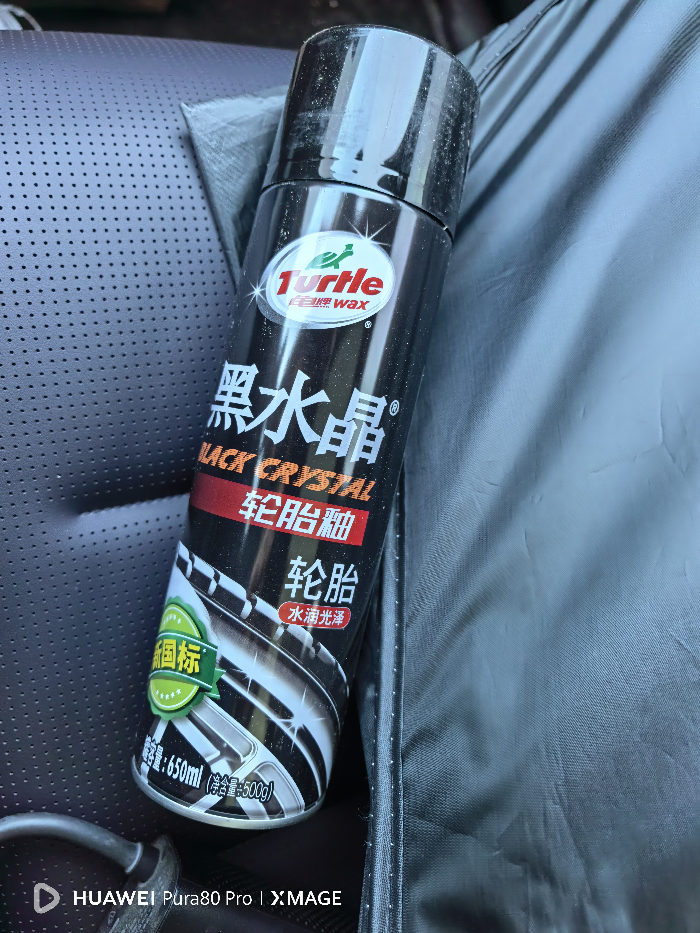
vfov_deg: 71.6
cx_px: 350
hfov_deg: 56.8
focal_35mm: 24
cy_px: 466
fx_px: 647
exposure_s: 1/60
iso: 200
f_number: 2
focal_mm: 8.5
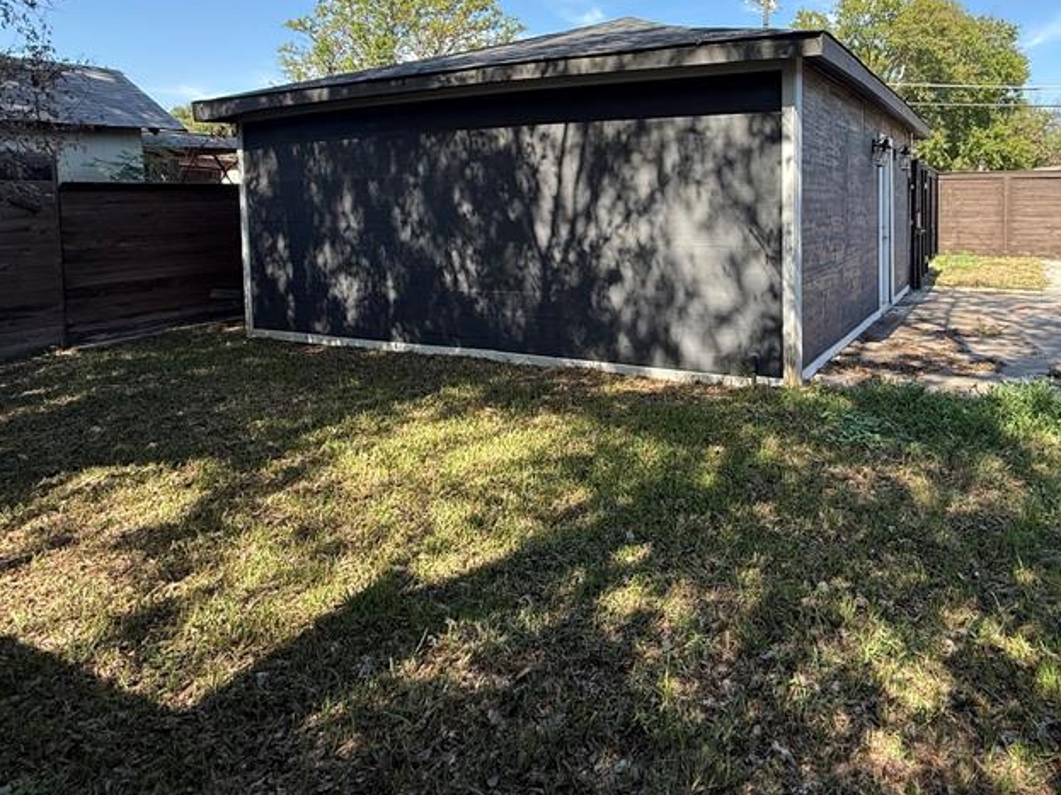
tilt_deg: -4.0
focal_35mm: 23
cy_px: 250
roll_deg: +0.0
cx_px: 707
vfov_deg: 57.3
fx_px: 705
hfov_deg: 71.8
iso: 50
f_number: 2.2
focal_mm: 2.22
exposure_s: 1/502
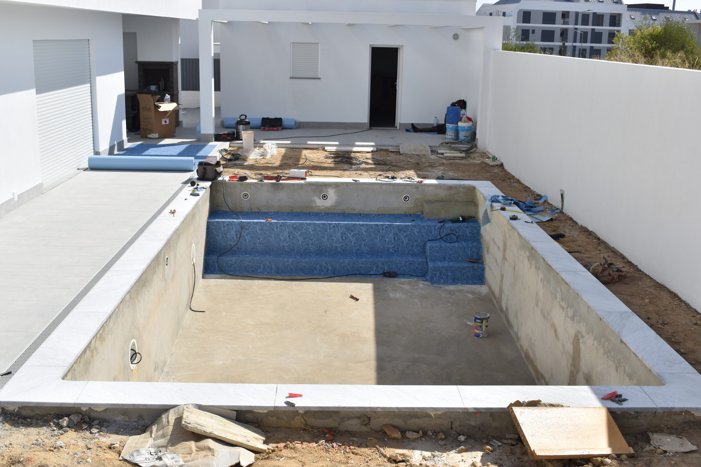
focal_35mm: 39
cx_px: 344
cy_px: 228
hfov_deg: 50.1
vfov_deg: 34.6
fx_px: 750
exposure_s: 1/320
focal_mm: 25
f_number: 9
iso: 100
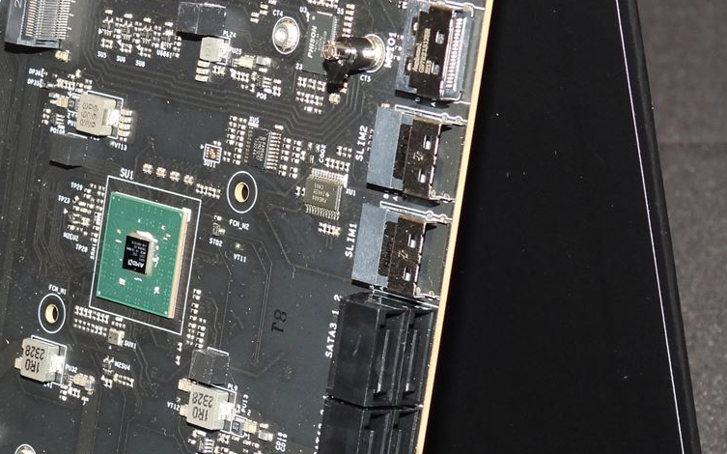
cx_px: 281
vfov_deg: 7.8
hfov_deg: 12.4
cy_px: 259
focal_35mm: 169
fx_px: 3347
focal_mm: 13.4
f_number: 3.5
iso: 200
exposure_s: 1/60
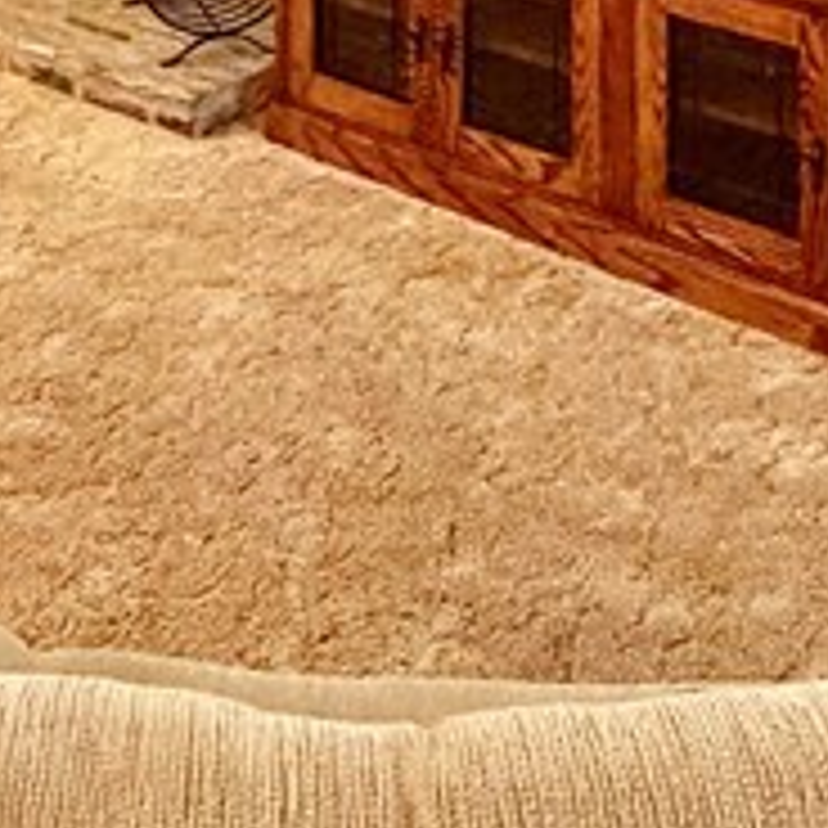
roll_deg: -0.1
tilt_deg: +0.1
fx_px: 1867
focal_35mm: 69
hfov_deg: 24.9
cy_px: -657
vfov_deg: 19.1
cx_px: 270
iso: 500
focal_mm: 2.22
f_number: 2.2
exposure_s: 1/60
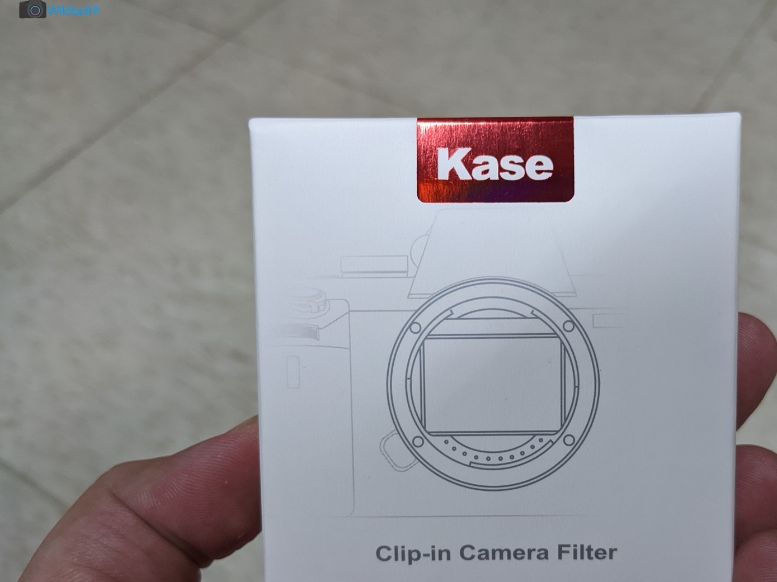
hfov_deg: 51.9
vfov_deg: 40.4
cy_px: 359
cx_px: 502
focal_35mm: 35
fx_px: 785
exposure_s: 1/60
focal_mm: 4.38
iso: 169
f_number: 1.73
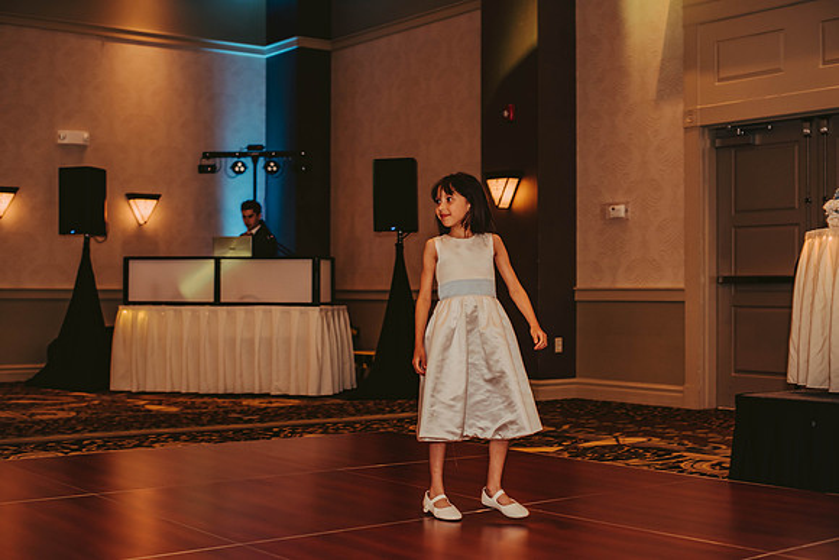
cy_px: 280
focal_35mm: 50
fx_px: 1165
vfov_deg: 27.0
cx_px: 420
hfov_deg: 39.6
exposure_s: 1/125
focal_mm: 50
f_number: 2.5
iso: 800
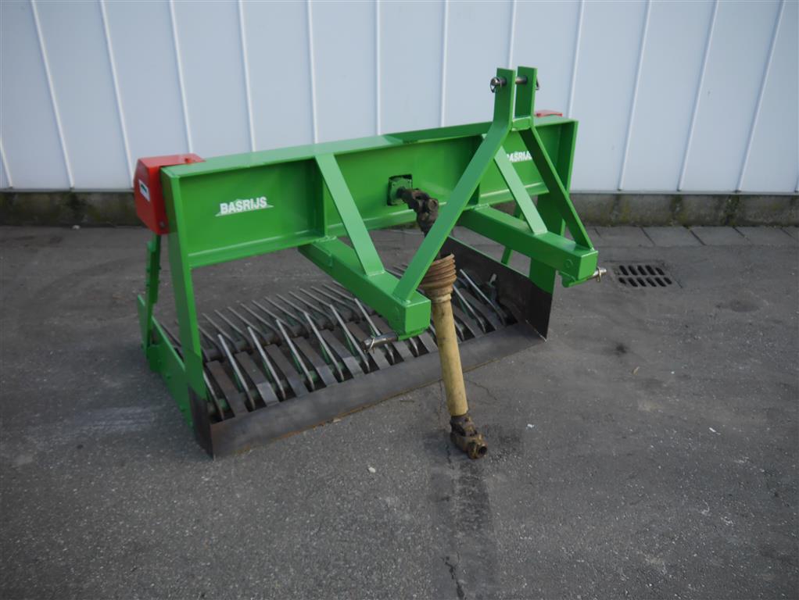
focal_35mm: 28
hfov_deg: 63.4
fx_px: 647
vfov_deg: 49.8
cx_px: 400
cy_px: 300
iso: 320
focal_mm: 14
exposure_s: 1/320
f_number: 3.5
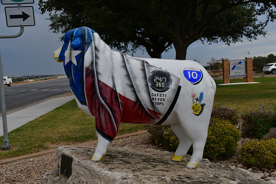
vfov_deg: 28.1
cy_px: 92
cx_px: 138
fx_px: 368
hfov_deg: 41.1
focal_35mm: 48
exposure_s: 1/250
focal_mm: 32
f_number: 10
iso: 400
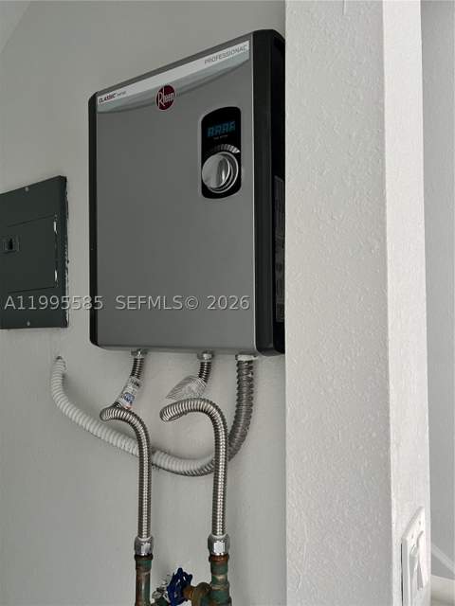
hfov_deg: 53.1
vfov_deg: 67.3
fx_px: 456
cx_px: 228
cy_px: 303
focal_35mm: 26
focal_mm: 5.7
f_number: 1.5
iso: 160
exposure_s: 1/60
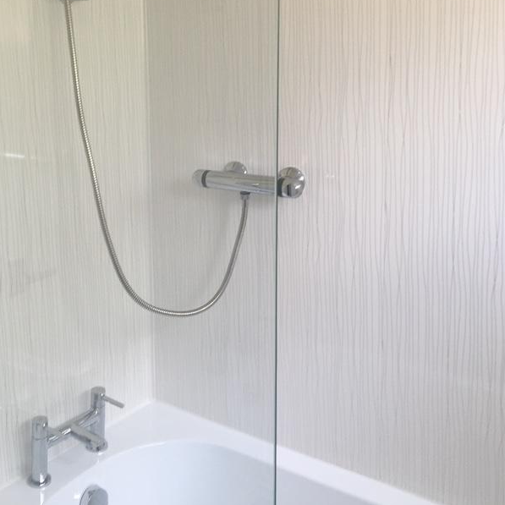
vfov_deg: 38.0
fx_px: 726
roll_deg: +0.2
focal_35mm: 44
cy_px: 177
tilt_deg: -8.3
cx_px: 200
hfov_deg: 38.2
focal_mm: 4.15
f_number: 2.2
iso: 32
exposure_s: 1/50
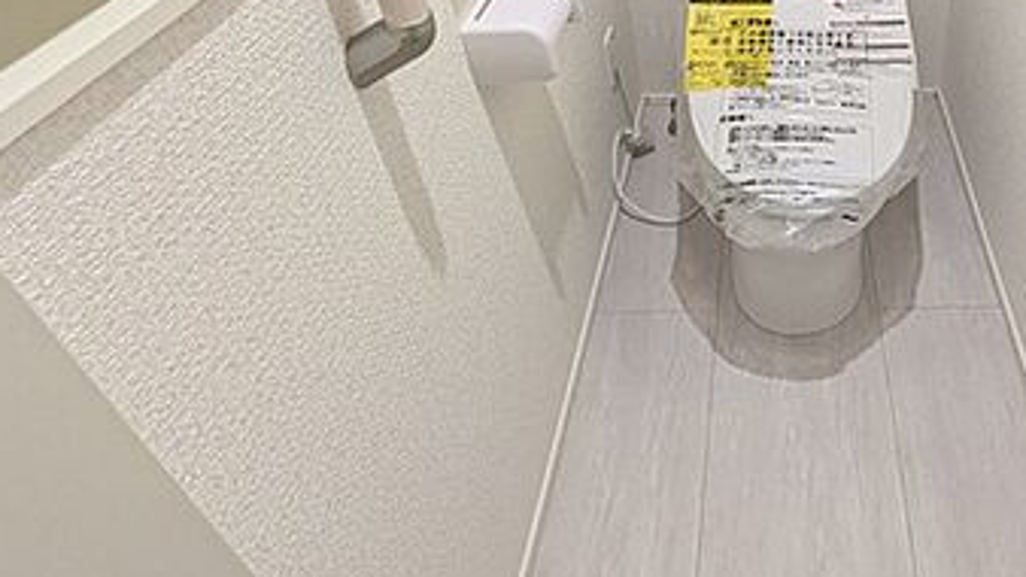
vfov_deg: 38.1
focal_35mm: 28
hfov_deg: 63.6
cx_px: 780
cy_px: 38
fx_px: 762
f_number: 2.2
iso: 226
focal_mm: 1.83
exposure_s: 1/120
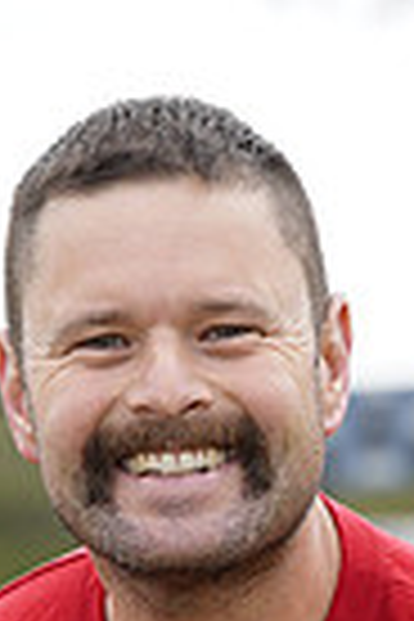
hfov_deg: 2.6
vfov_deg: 3.8
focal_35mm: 535
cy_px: 976
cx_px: 92
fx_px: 9228
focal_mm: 127
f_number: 5.6
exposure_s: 1/250
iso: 100
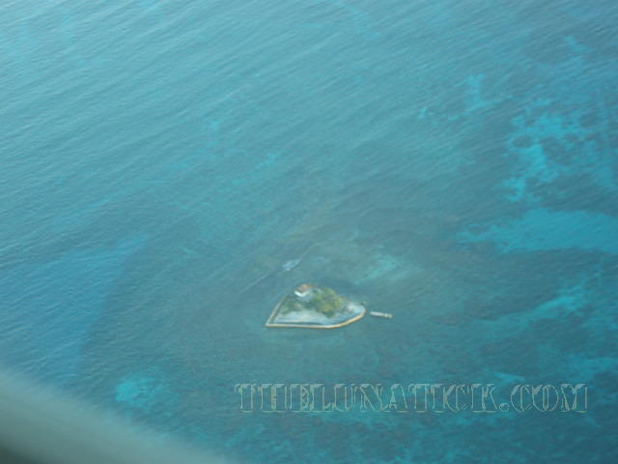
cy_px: 232
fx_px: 1553
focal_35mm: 87
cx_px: 309
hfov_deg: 22.5
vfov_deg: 17.0
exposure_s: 1/51.3
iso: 223
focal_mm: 18.6
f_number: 4.3
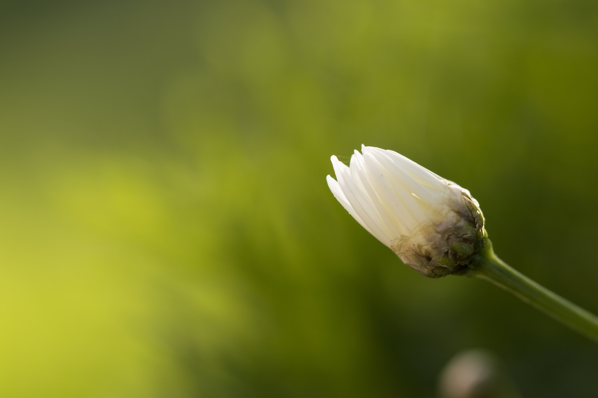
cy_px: 199
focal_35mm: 135
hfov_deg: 15.2
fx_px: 2240
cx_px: 299
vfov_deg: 10.1
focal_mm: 90
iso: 200
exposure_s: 1/640
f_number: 4
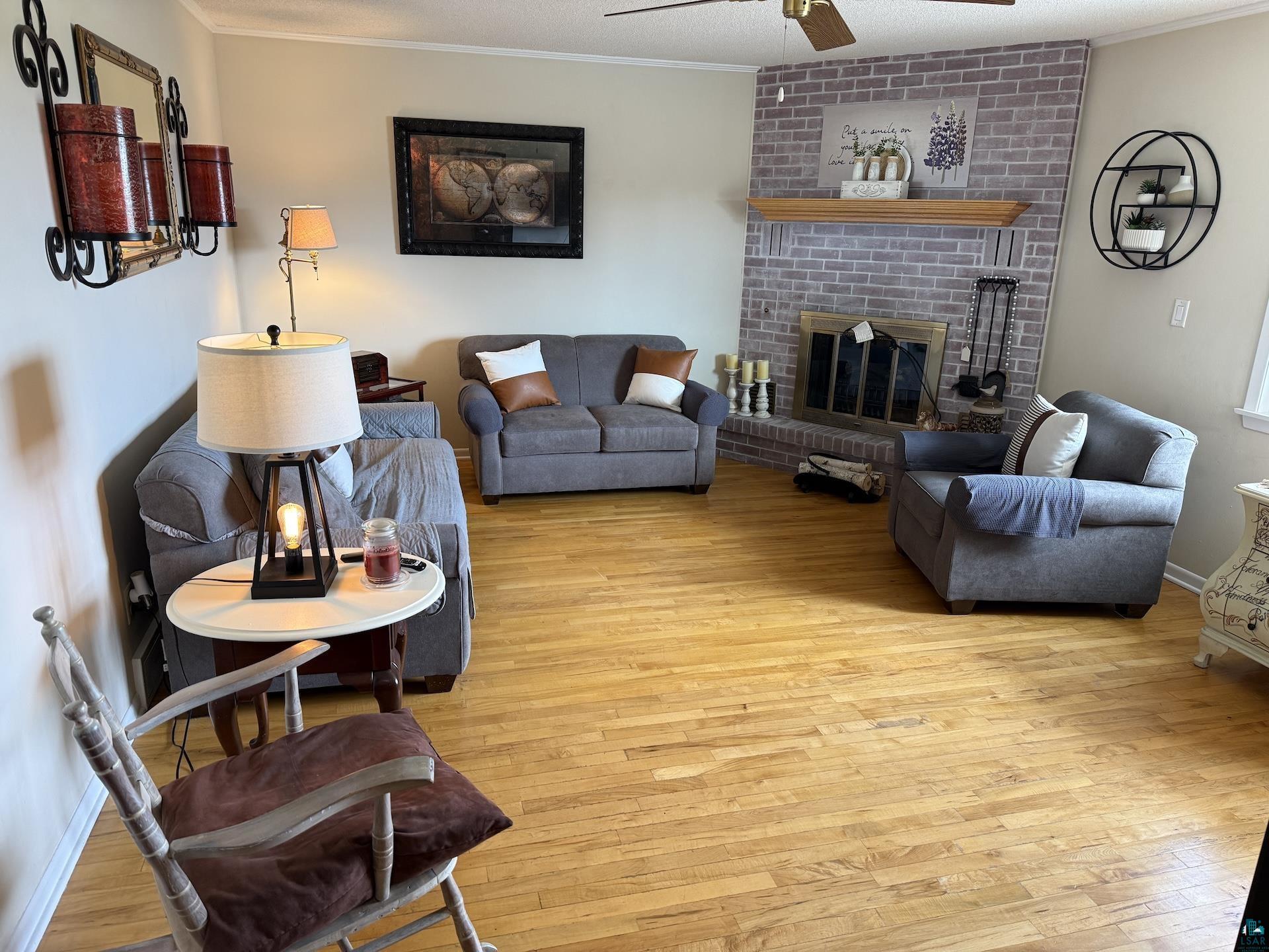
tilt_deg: -16.8
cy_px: 476
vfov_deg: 56.8
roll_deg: -1.6
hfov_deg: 71.6
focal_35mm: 24
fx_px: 880
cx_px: 634
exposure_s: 1/60
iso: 200
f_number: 1.78
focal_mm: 6.76
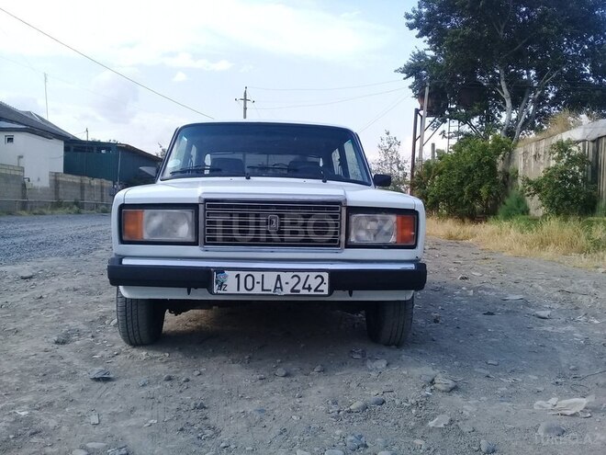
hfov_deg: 58.4
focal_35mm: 31
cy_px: 228
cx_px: 303
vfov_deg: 45.4
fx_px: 543
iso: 50
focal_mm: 3.3
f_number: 2.2
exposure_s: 1/427
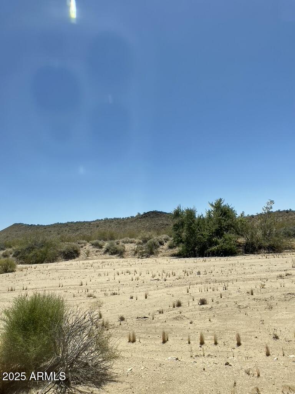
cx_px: 148
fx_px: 295
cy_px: 197
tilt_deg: +6.7
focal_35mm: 26
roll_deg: -2.3
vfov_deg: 67.3
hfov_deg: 53.1
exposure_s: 1/4902
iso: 32
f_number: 1.6
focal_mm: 5.1
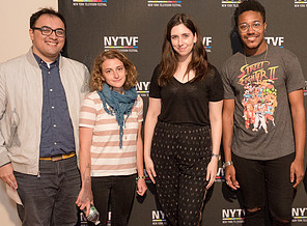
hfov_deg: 33.9
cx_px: 254
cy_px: 114
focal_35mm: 55
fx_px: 485
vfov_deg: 26.3
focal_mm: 24
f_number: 4
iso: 2500
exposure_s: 1/500
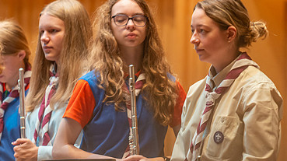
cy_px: 36
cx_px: 160
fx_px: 3156
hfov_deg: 5.2
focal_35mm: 415
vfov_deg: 2.9
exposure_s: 1/125
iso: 2000
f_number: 2.8
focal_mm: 200
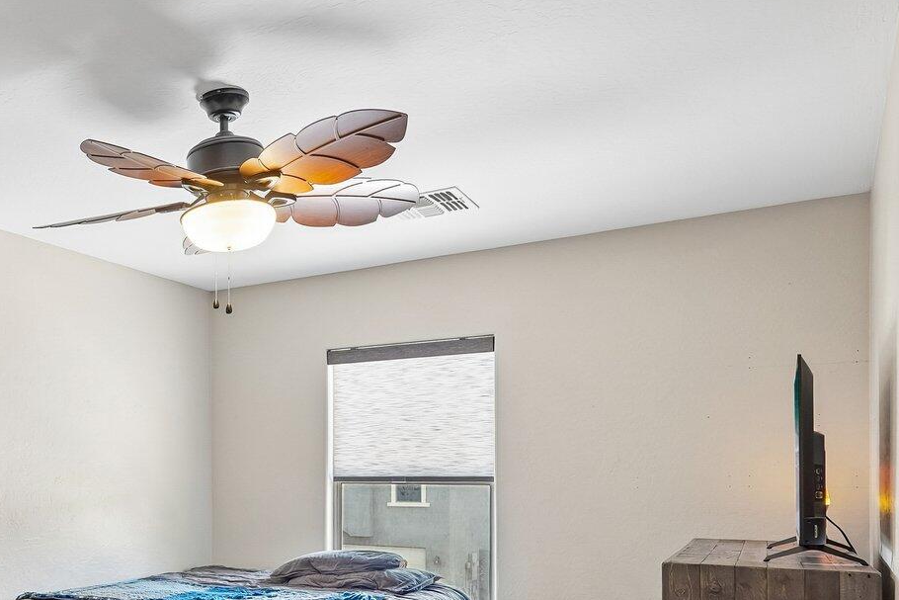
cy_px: 471
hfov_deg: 45.2
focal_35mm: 37
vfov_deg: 34.8
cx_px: 38
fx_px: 927
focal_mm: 16.5
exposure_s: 1/4
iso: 400
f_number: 8
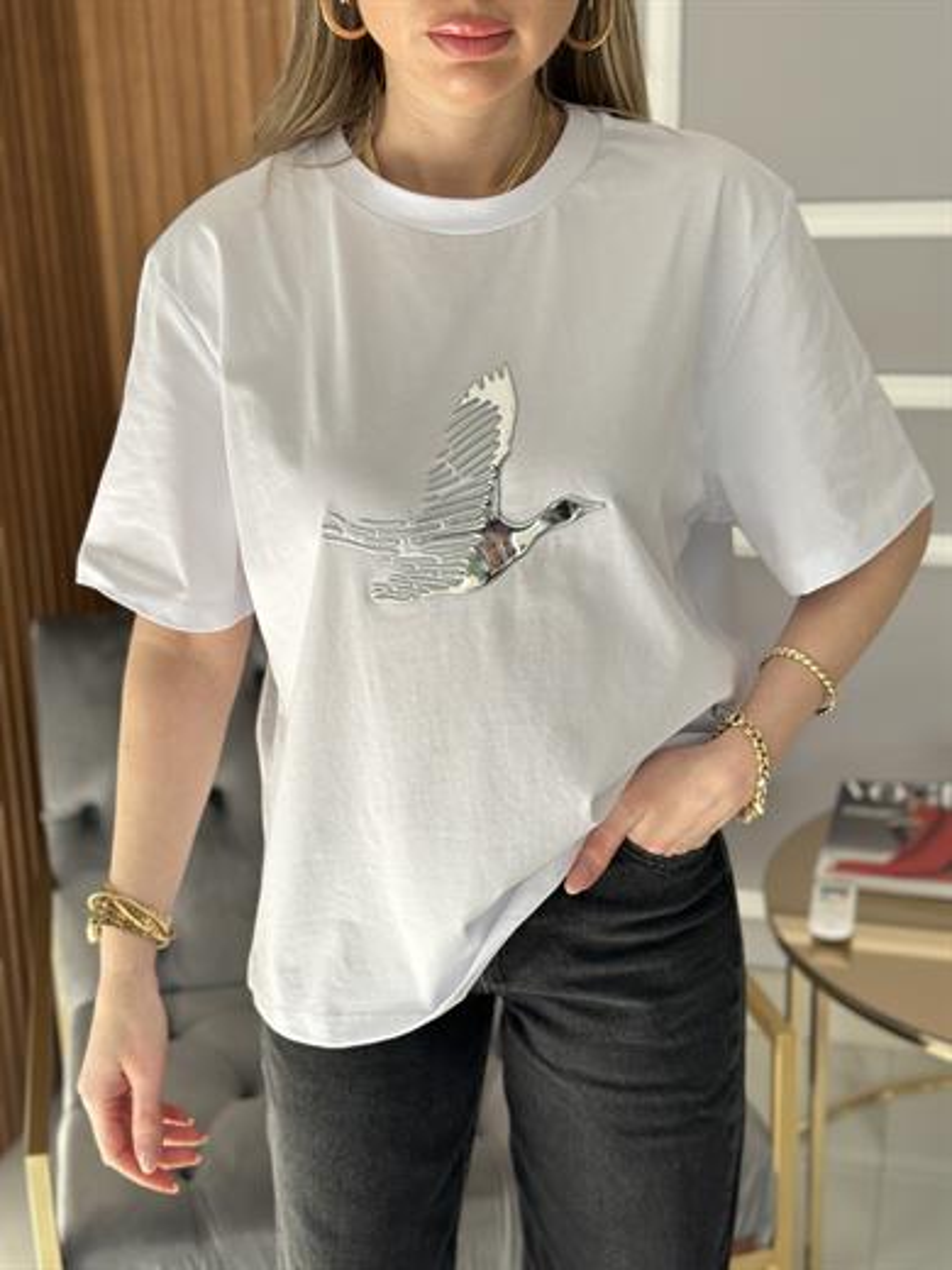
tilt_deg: -18.4
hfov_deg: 30.3
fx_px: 1760
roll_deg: +1.5
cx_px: 476
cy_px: 635
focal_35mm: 48
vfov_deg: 39.7
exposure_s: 1/317
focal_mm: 6.86
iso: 80
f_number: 1.78
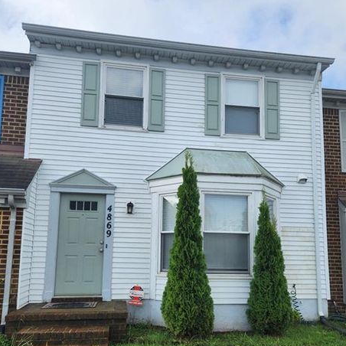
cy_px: 205
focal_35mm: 30
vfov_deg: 53.7
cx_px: 176
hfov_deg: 54.0
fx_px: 339
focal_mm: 5.4
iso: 20
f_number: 1.8
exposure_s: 1/1580
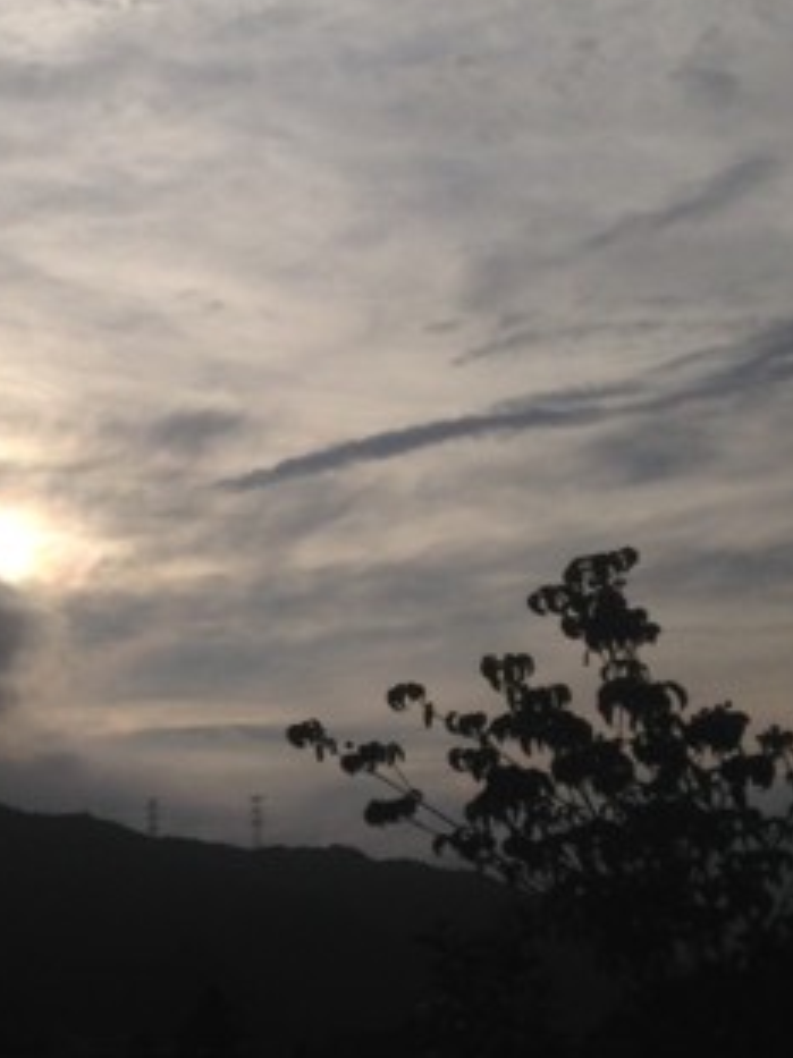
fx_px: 2598
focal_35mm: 85
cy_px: 653
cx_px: -61
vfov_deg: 23.0
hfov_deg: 16.9
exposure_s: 1/7752
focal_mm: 4.12
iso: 50
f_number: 2.4
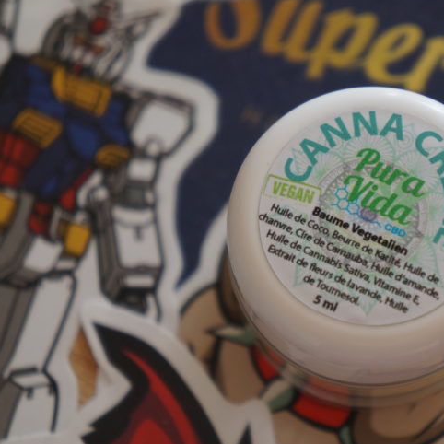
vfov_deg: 15.6
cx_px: 333
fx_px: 1621
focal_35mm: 112
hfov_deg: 15.5
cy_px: 228
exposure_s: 1/160
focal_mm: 55
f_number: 5.6
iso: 400
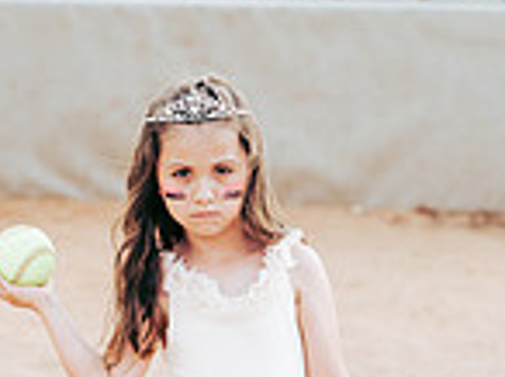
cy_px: 315
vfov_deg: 5.9
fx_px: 3670
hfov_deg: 7.9
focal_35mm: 252
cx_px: 204
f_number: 2.8
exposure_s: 1/400
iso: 160
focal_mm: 85
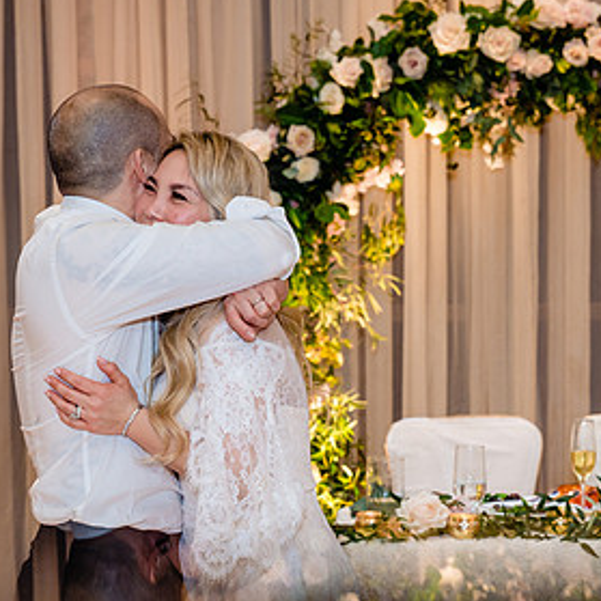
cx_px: 409
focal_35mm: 99
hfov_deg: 17.5
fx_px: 1945
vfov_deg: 17.6
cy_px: 335
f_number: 4
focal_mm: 56
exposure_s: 1/160
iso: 1000
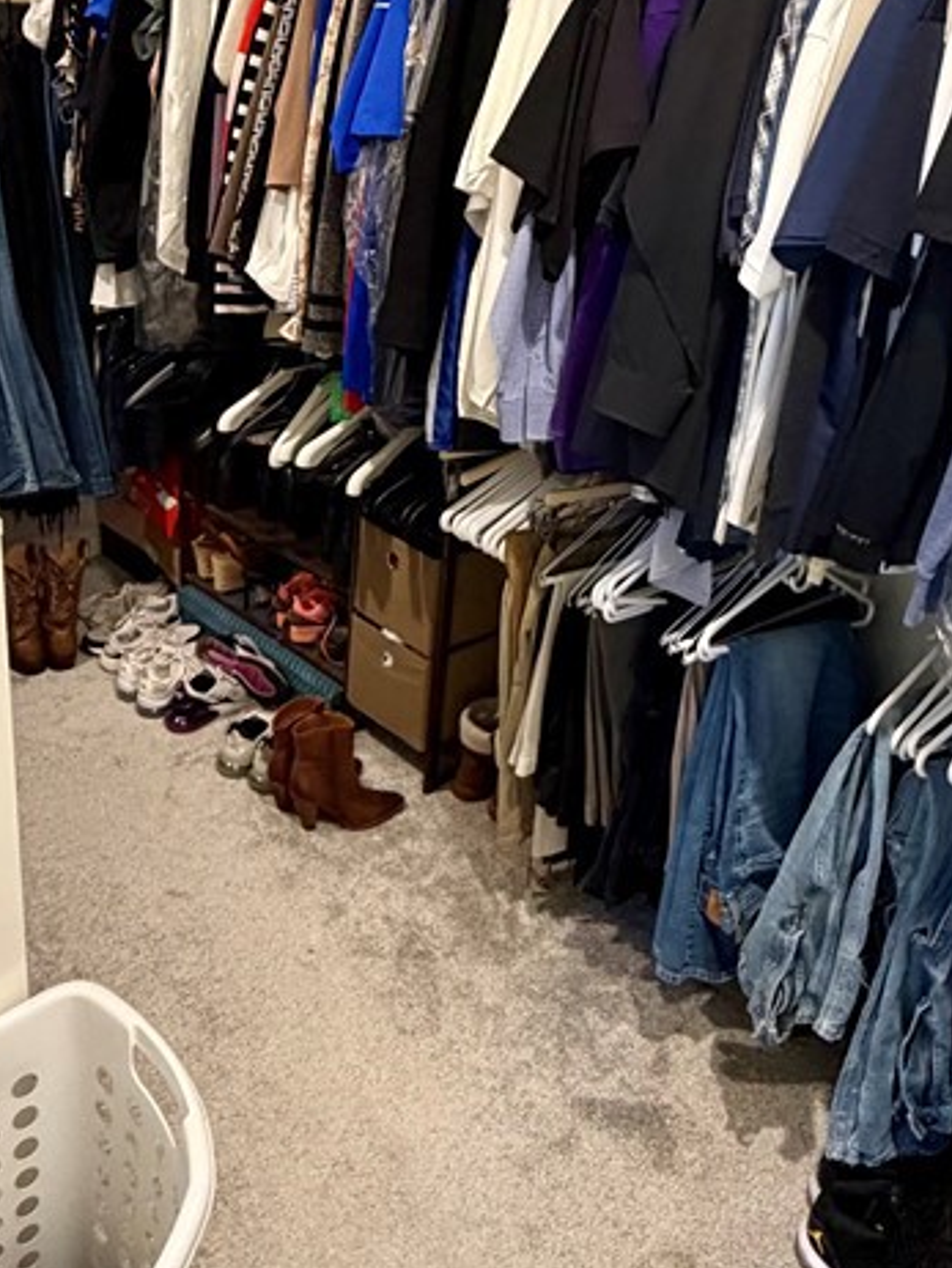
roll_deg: -3.8
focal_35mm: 31
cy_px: 447
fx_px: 1136
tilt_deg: -20.3
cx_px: 453
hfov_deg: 45.5
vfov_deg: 57.3
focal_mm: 2.22
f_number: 2.2
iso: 400
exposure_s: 1/60
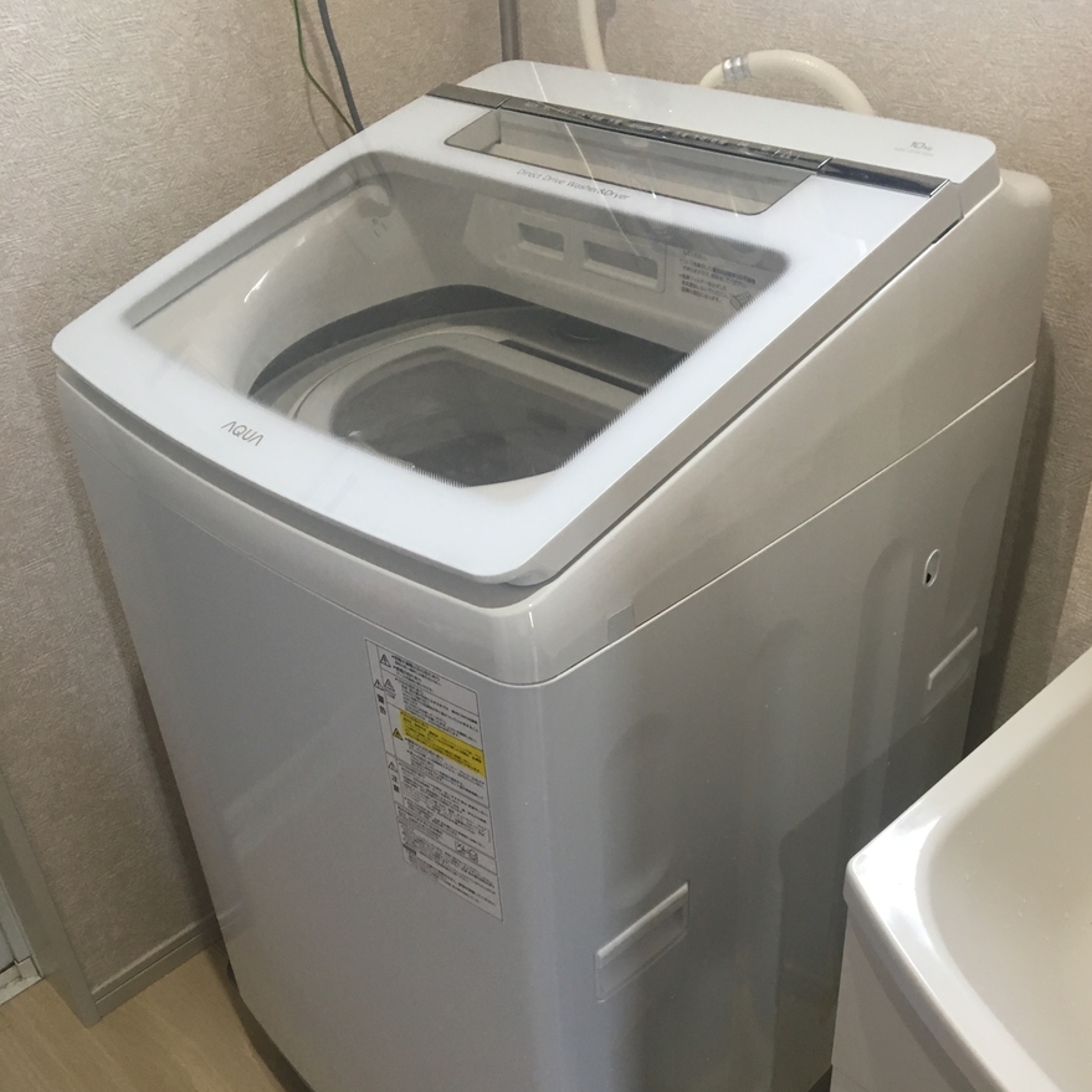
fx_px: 1249
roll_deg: +2.1
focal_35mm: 35
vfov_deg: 47.1
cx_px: 558
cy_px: 632
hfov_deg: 47.2
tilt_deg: -36.0
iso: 100
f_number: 2.2
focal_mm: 4.15
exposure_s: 1/30
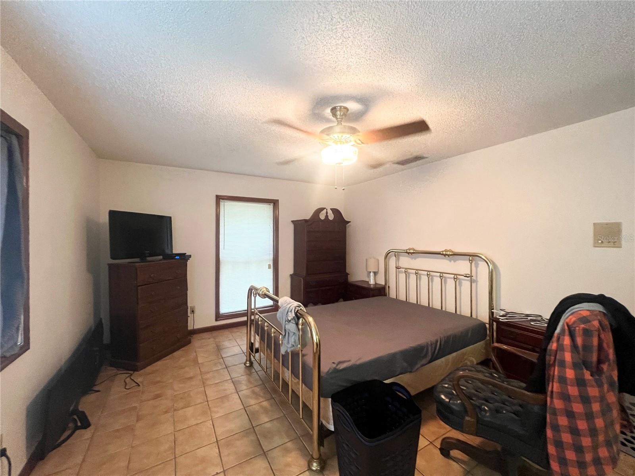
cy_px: 238
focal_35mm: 13
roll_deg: +0.2
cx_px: 318
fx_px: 238
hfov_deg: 106.2
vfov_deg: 89.9
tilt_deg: -0.4
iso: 640
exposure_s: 1/60
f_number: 1.8
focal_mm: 1.57
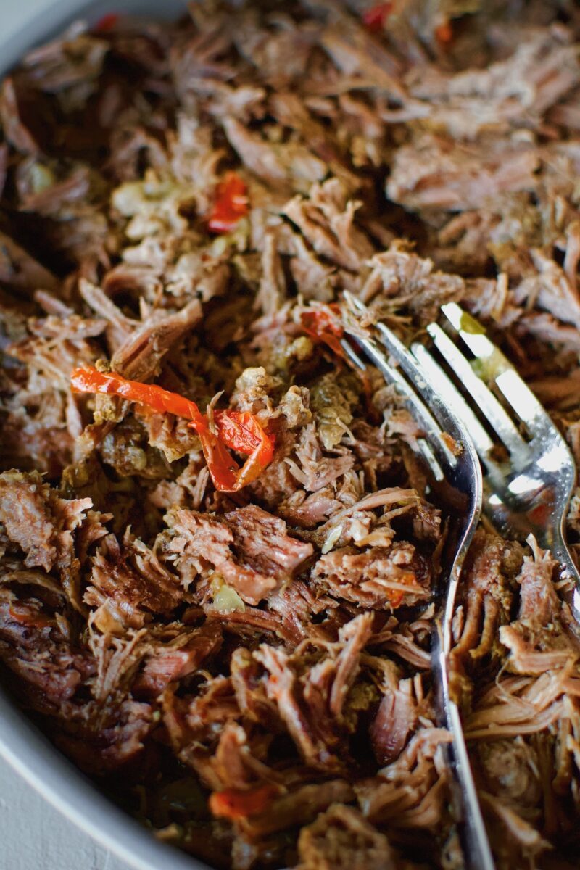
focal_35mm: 52
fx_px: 1257
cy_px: 435
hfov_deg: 26.0
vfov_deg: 38.2
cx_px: 290
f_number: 3.2
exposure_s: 1/320
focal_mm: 35
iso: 1000
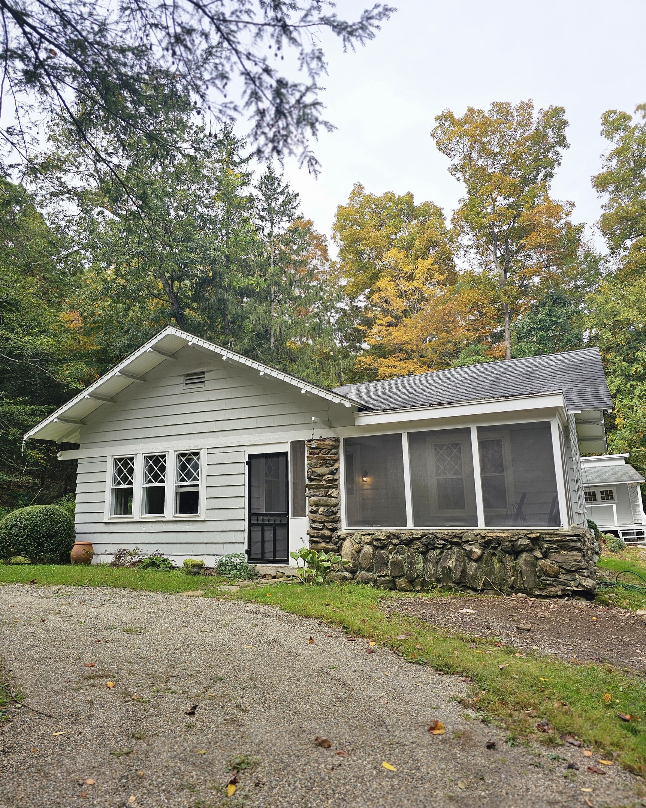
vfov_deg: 70.3
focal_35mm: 24
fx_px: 574
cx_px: 323
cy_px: 408
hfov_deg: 58.8
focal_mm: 6.3
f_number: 1.7
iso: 10
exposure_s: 1/247
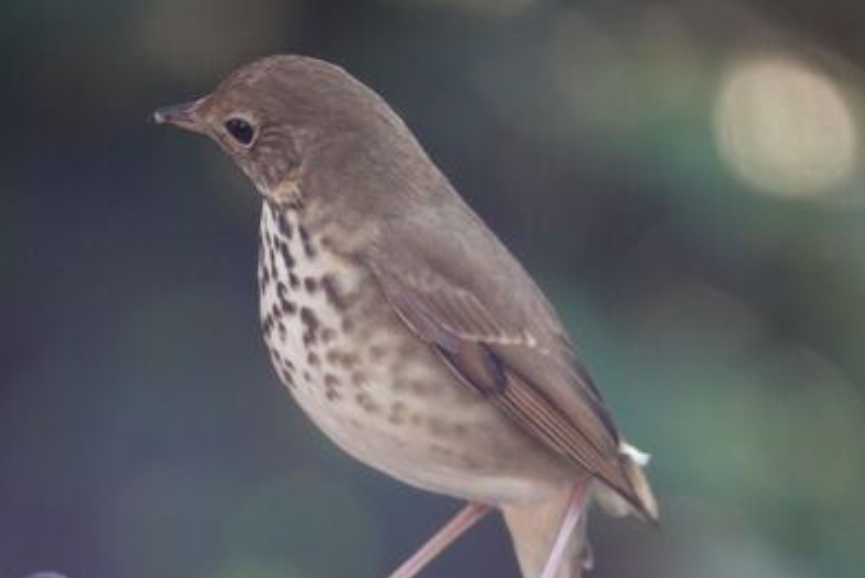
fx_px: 23540
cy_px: 385
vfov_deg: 1.4
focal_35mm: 979
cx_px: 426
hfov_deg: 2.1
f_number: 4
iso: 800
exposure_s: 1/60
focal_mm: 220
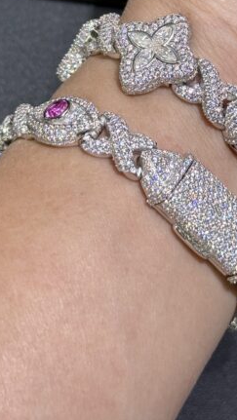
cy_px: 48
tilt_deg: -55.6
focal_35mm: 97
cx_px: 162
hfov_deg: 12.5
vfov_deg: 21.5
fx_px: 1082
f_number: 1.78
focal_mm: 6.76
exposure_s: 1/121
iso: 50
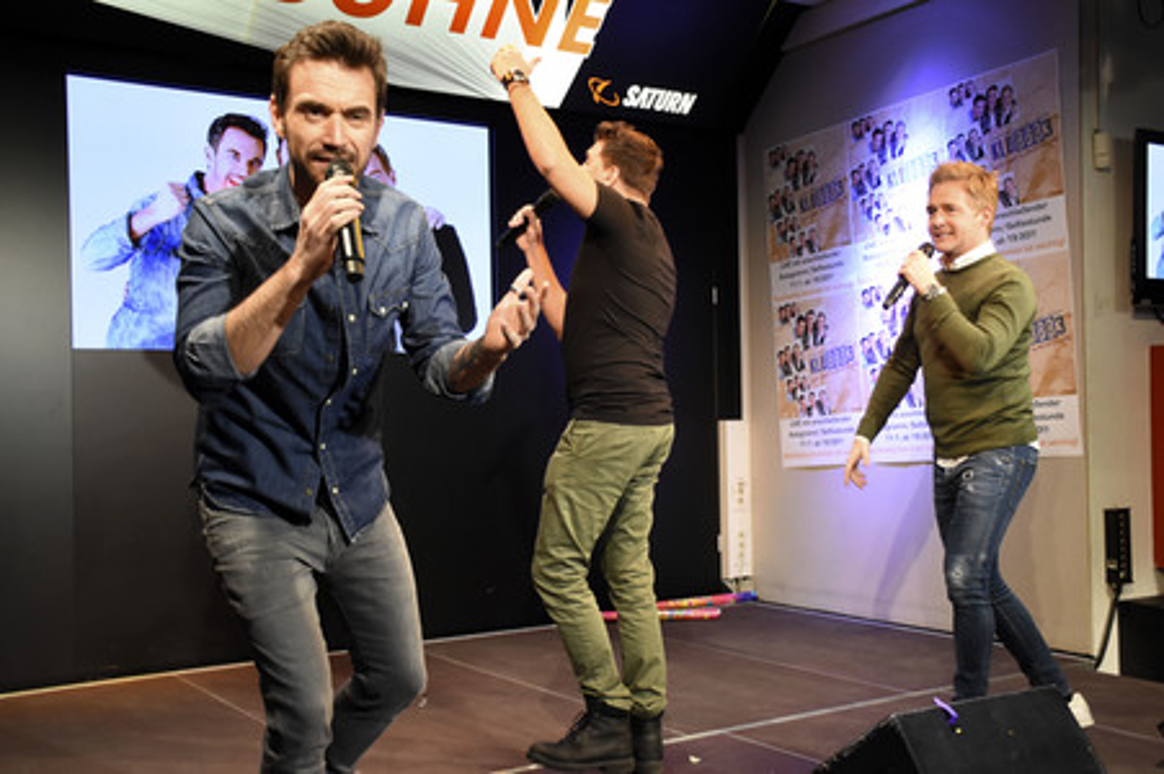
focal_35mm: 39
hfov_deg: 49.6
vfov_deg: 34.2
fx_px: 1260
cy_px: 387
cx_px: 582
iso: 1600
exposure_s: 1/80
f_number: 4.5
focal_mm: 26
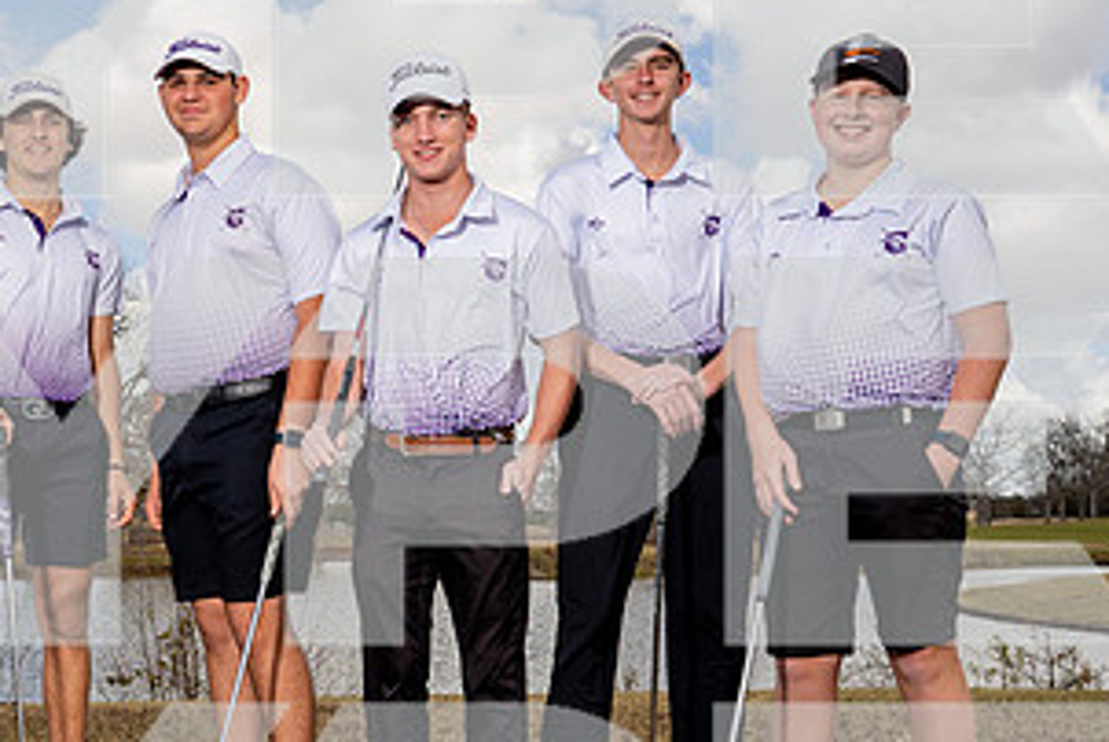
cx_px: 213
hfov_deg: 39.4
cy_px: 454
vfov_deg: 28.1
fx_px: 1480
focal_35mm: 48
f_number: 8
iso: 100
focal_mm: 25
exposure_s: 1/250
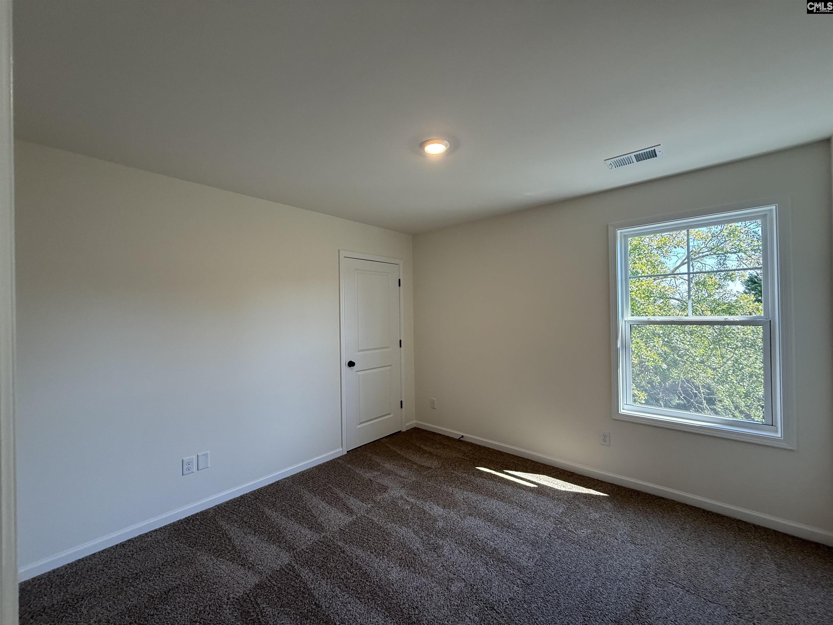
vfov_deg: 85.7
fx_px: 337
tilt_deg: +1.5
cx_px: 416
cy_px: 312
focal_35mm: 14
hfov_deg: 102.1
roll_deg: +0.8
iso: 160
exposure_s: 1/120
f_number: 2.2
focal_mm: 2.22
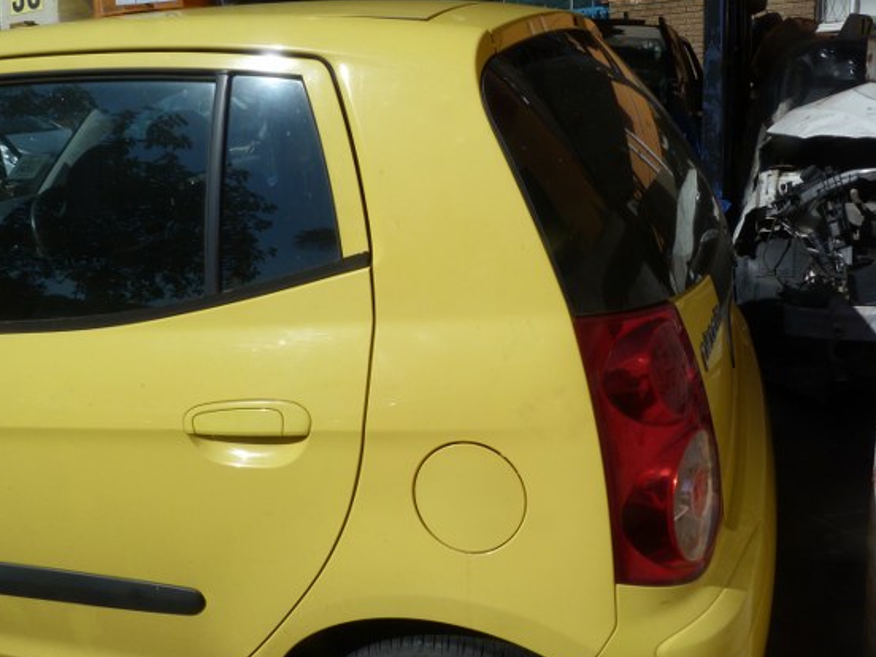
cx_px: 481
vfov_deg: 48.2
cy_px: 317
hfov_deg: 61.5
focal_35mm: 29
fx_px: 734
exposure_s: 1/640
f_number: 5.6
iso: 80
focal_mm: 4.5
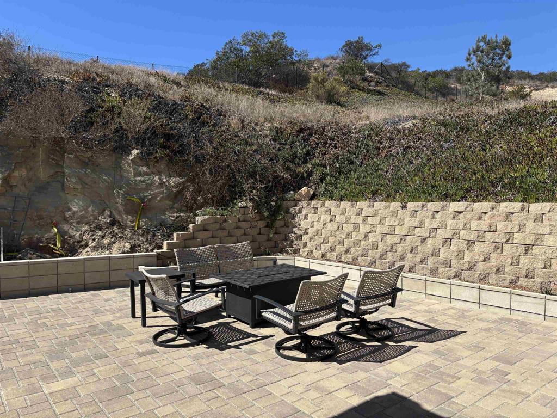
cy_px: 209
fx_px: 418
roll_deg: -0.4
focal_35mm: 26
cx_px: 278
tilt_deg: -1.6
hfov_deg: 67.3
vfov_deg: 53.1
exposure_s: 1/5076
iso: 50
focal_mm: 5.96
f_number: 1.6
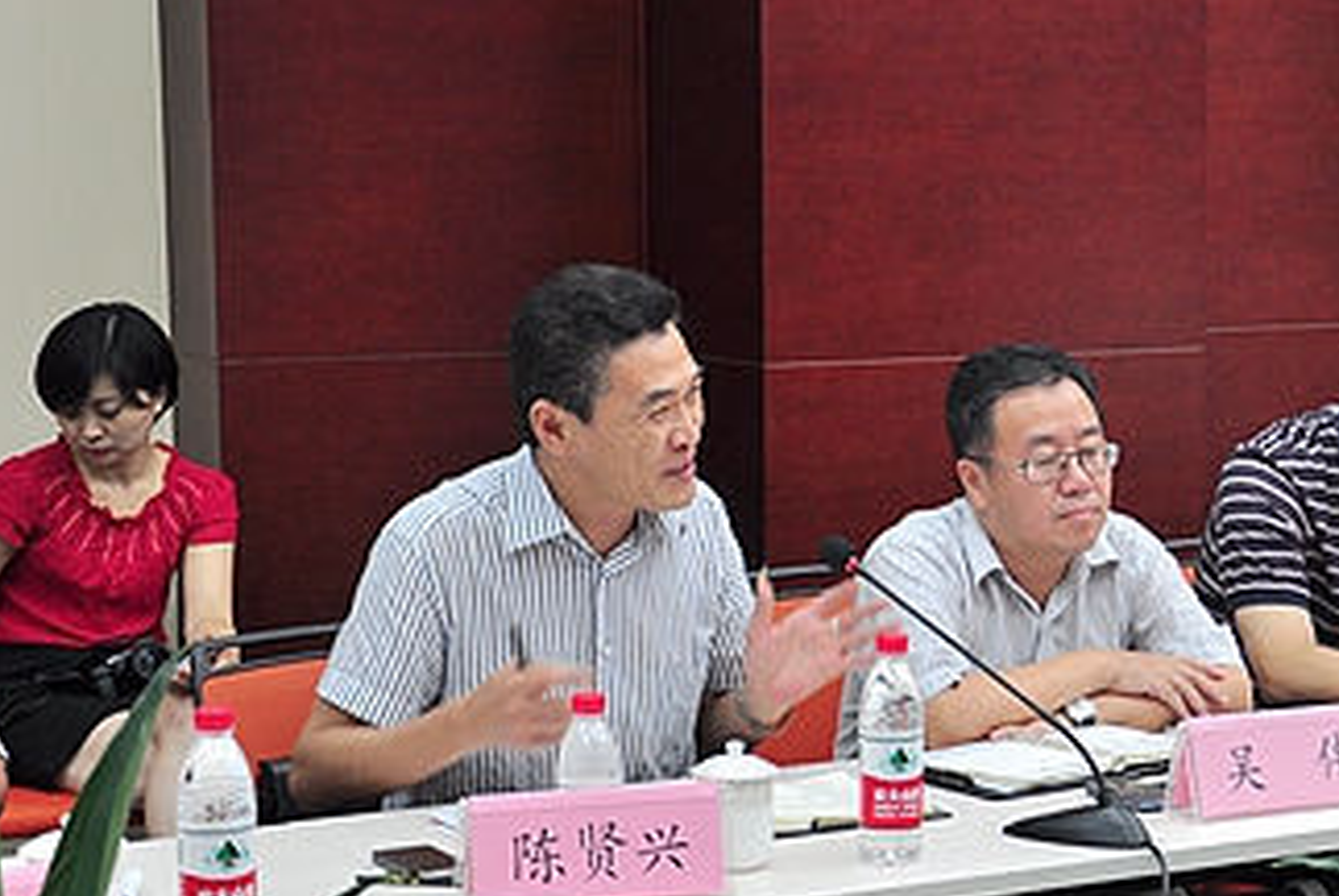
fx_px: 3313
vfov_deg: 15.4
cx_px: 1190
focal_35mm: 89
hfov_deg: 22.3
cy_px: 450
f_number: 4.2
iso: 250
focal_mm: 32
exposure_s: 1/25
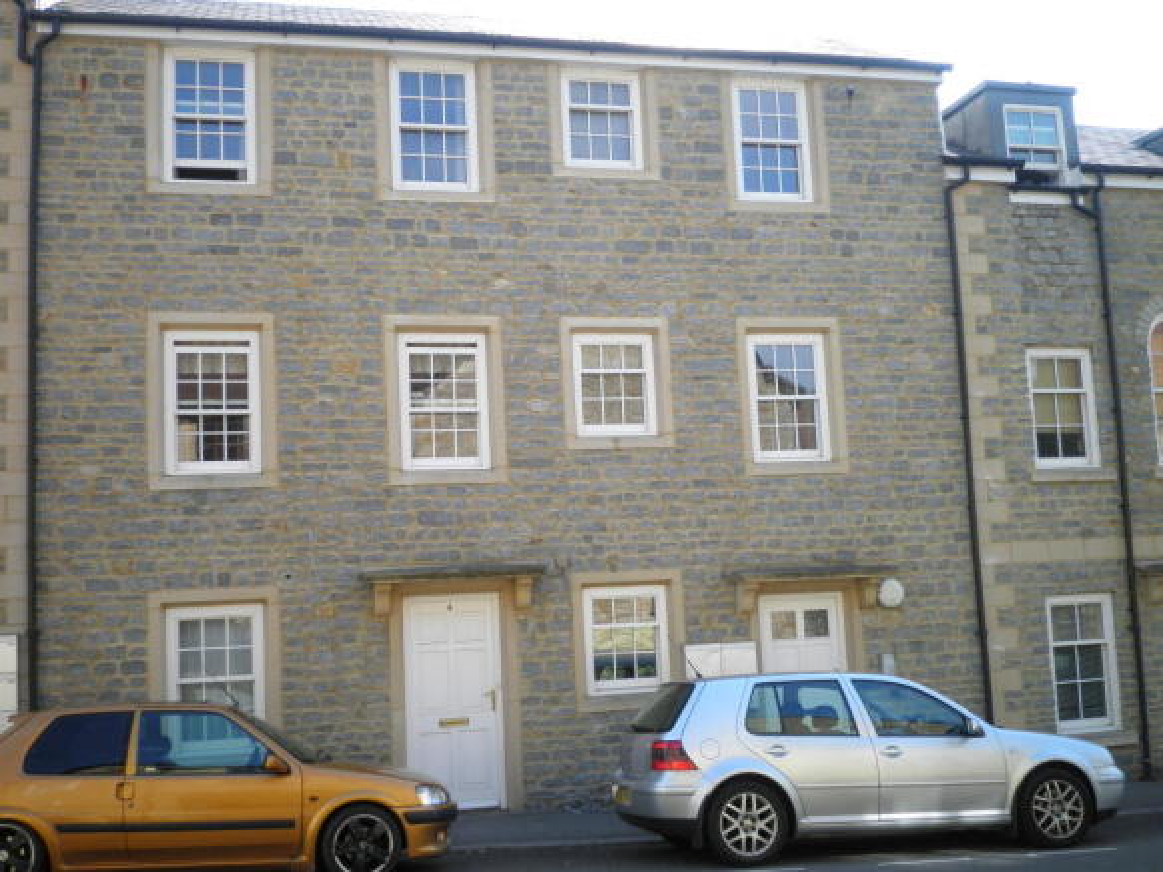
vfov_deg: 39.6
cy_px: 436
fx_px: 1209
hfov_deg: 51.4
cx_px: 582
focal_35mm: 36
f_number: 3.1
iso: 64
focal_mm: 6.4
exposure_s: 1/250
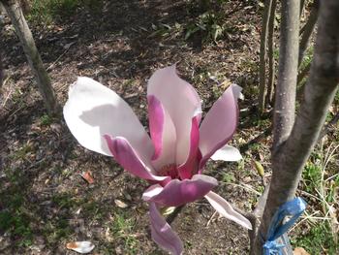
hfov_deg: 51.3
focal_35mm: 36
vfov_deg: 39.7
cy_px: 128
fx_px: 353
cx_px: 170
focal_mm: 6
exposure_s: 1/400
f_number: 4
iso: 80
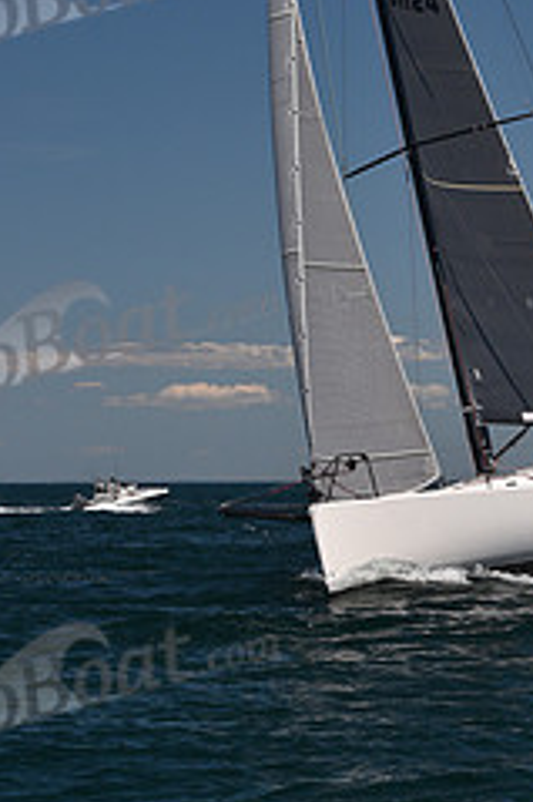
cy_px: 131
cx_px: 454
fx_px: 3781
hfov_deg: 8.0
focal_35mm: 170
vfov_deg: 12.0
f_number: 6.3
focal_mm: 70
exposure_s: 1/800
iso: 250
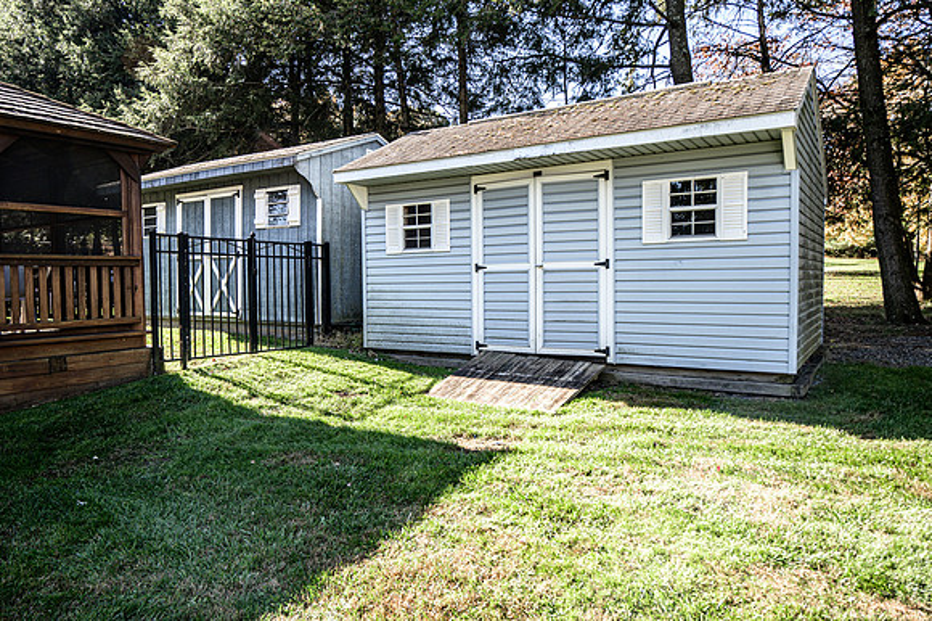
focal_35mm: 26
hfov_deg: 69.4
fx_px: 673
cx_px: 466
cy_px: 310
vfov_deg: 49.5
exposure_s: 1/400
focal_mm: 26
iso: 400
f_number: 5
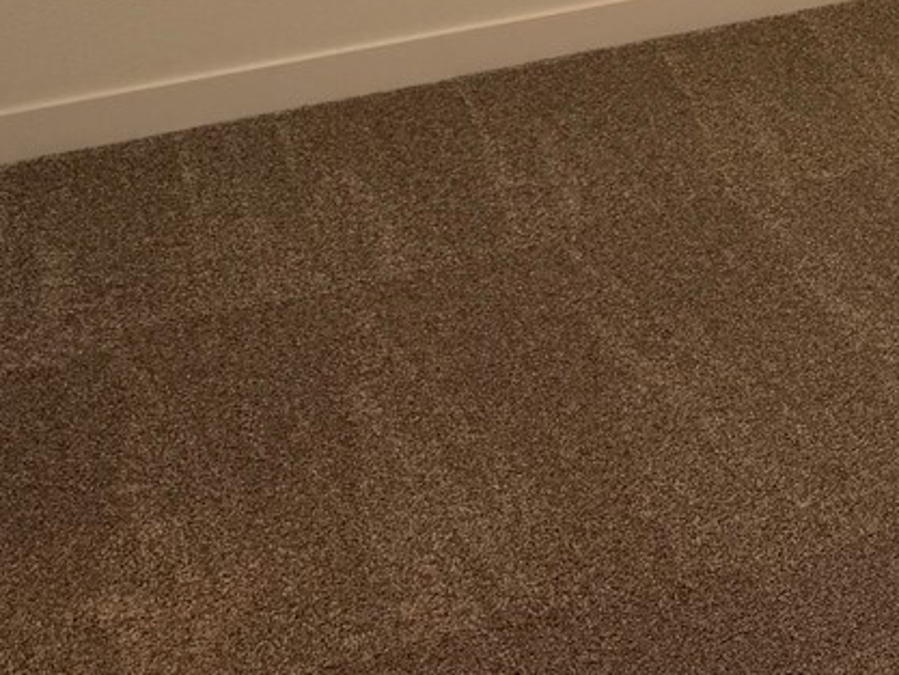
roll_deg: +1.0
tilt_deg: -11.8
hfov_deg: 18.5
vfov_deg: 15.2
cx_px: 1406
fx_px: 2390
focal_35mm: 92
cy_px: -252
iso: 80
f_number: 1.78
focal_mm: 6.76
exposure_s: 1/179
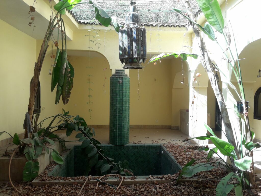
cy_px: 98
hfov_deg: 63.4
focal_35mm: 28
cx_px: 130
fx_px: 211
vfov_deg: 49.7
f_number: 1.9
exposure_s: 1/215
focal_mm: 3.7
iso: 40
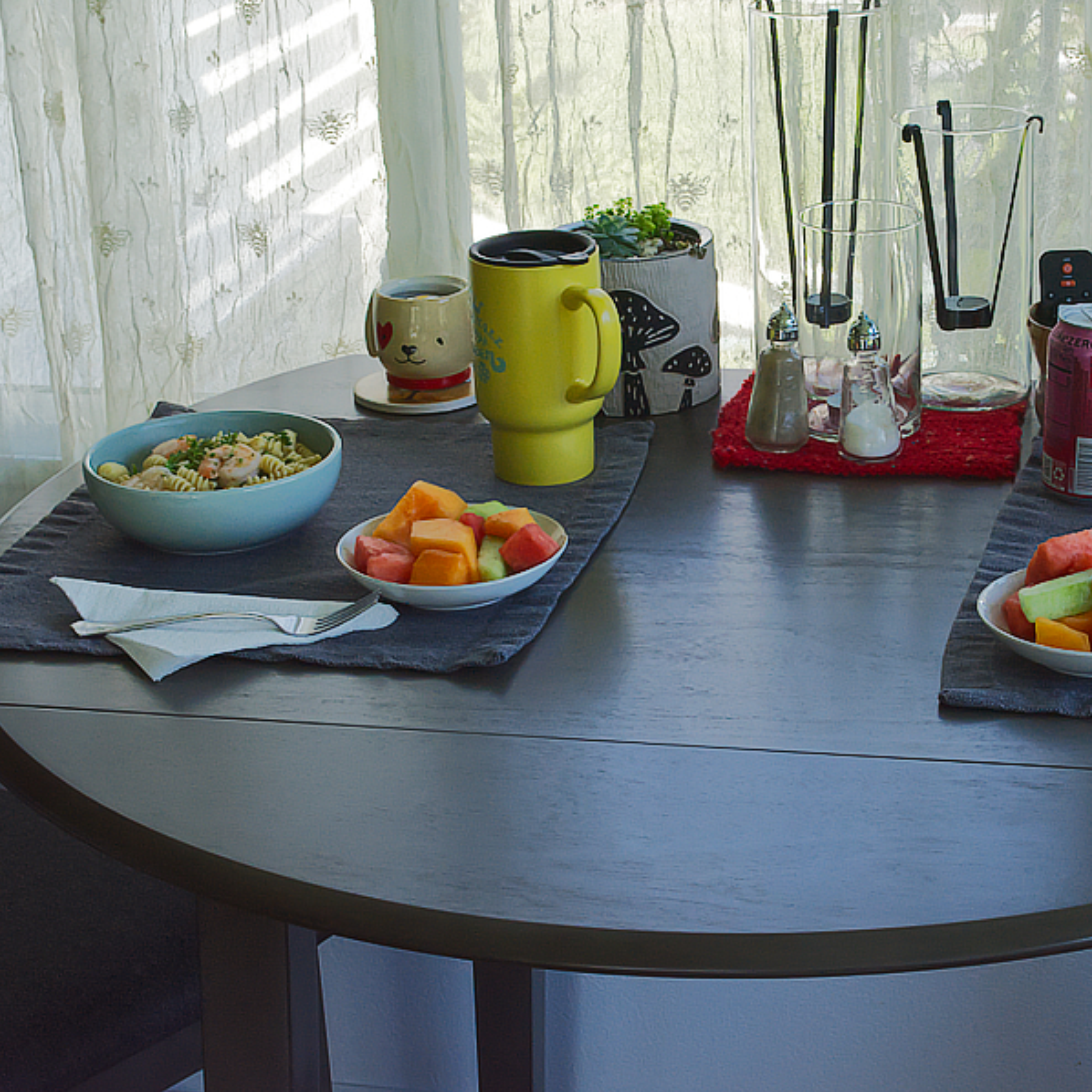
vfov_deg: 21.4
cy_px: 541
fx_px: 2891
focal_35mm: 81
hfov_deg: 21.3
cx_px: 771
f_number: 11
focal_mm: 38
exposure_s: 1/125
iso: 2500
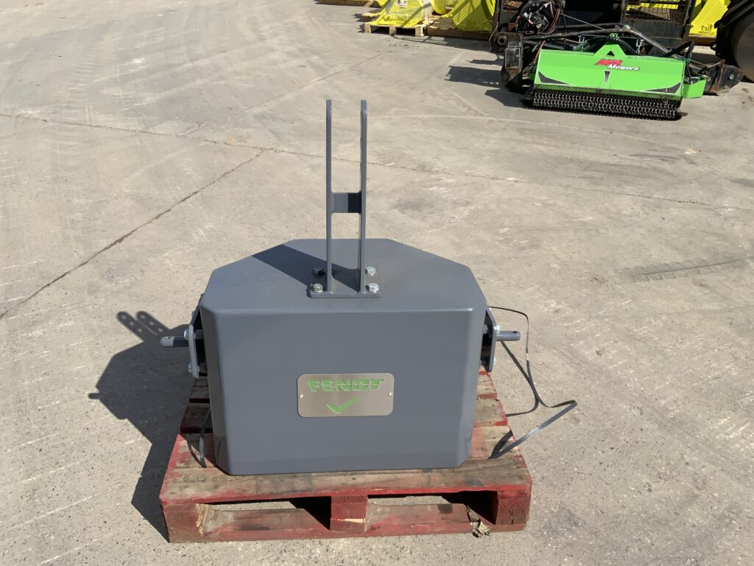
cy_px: 283
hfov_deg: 61.7
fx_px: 632
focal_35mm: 29
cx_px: 377
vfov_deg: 48.2
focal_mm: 3
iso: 20
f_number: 1.8
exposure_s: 1/2320
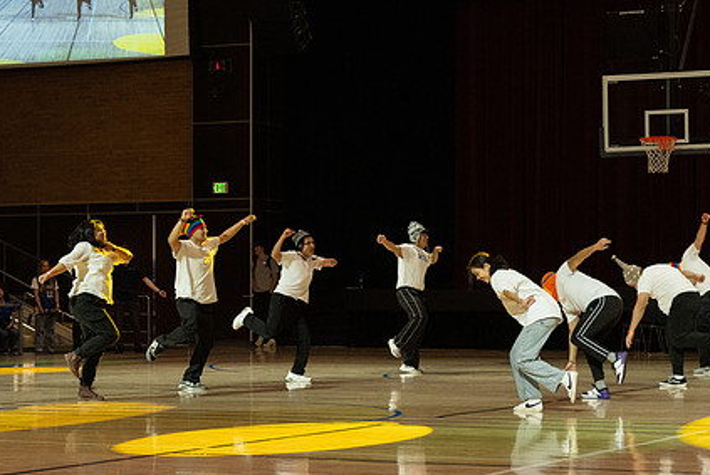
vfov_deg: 14.3
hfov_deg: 21.2
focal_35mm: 96
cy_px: 239
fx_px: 1895
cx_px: 398
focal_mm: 54
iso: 4000
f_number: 5
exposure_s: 1/400
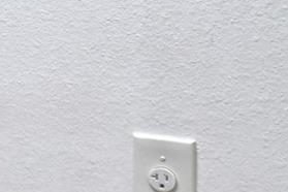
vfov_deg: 15.7
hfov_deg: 16.1
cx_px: -339
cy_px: 14
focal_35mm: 86
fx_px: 688
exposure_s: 1/50
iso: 400
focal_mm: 10
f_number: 4.5
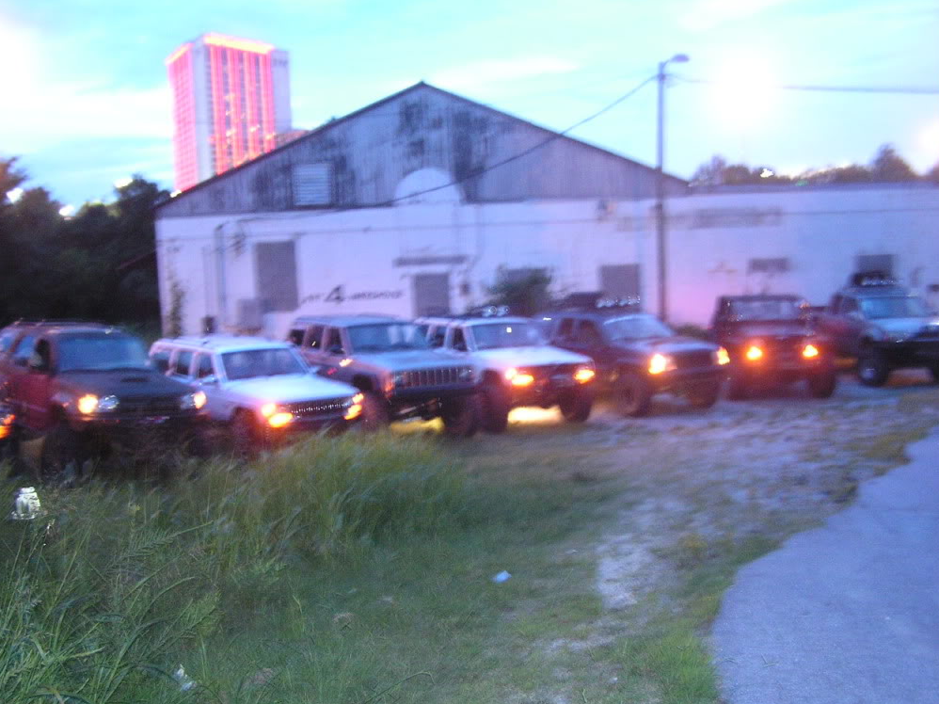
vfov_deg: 36.8
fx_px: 1058
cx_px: 467
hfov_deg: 47.9
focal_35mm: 39
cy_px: 352
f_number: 2.8
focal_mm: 6.3
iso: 200
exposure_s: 2
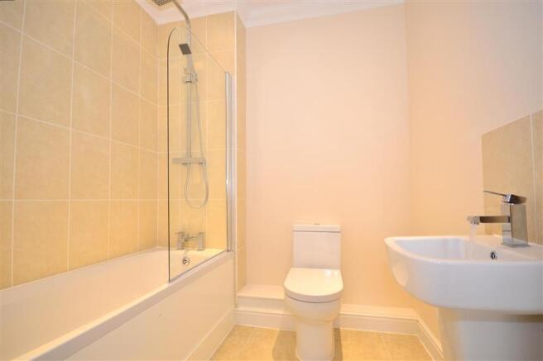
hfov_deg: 100.4
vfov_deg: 77.3
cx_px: 272
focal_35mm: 15
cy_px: 180
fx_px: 226
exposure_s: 1/60
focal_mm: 10
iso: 400
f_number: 5.6
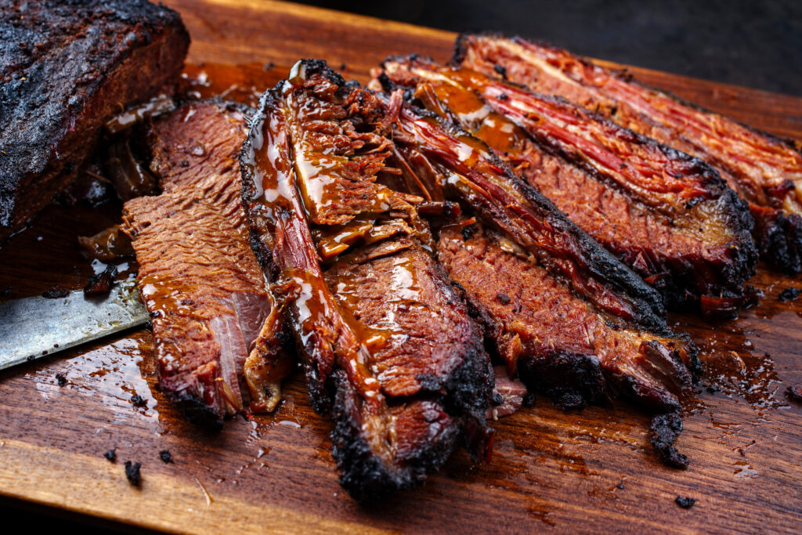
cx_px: 401
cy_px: 268
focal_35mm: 50
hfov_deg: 39.6
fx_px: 1114
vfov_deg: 27.0
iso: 100
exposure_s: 1/200
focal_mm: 50
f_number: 9
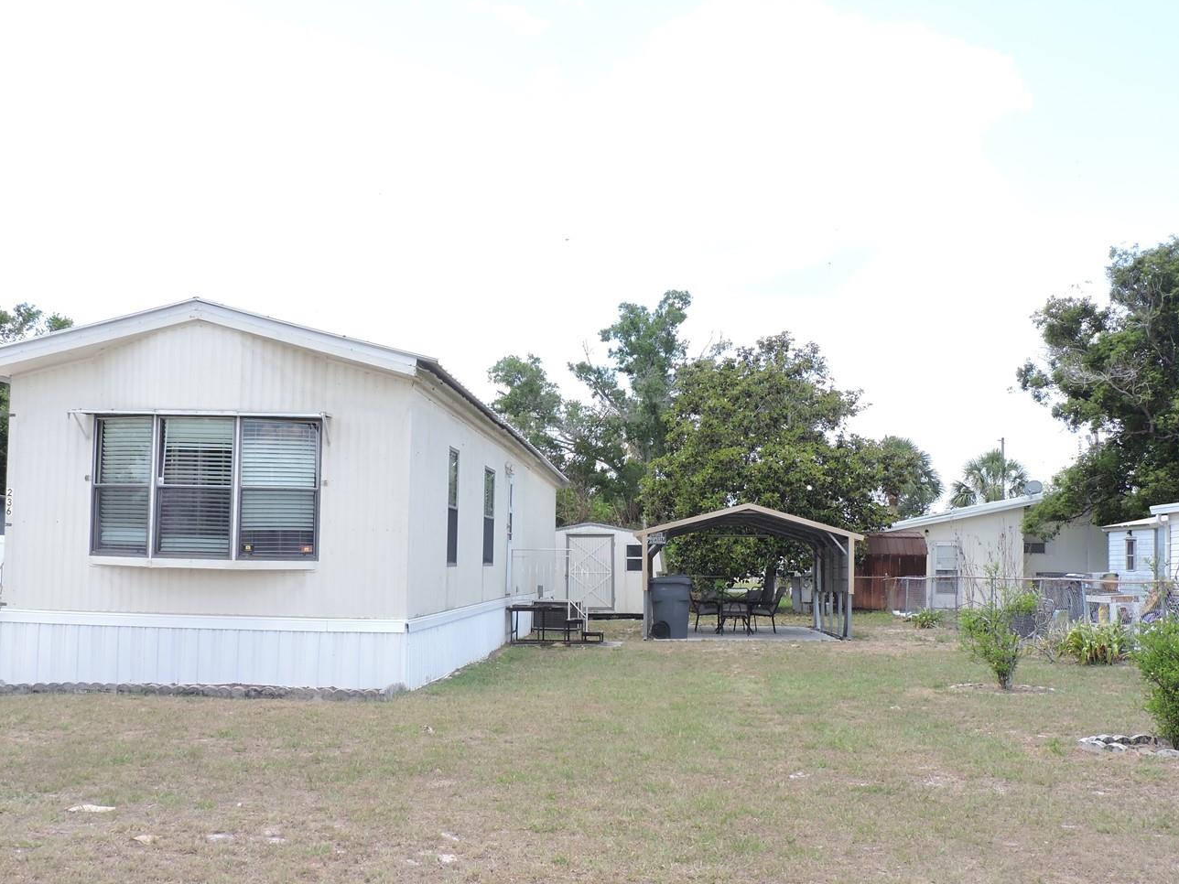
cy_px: 496
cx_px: 569
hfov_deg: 45.8
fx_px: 1396
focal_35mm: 41
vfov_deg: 35.1
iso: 110
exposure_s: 1/400
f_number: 3.2
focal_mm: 5.9
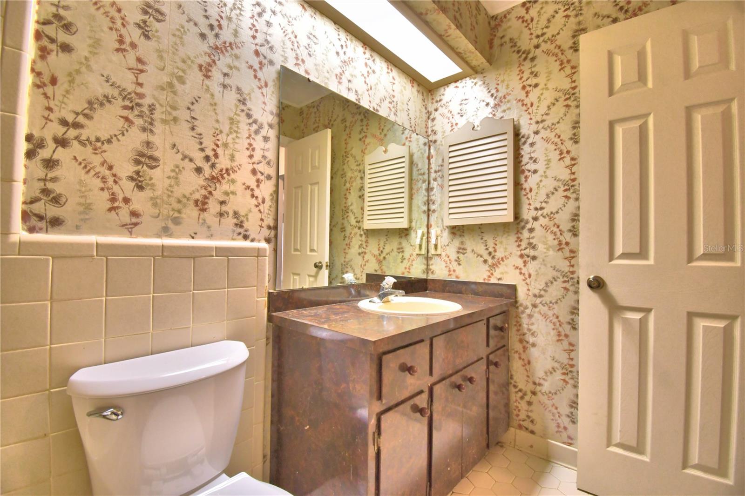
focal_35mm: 15
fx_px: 310
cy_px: 248
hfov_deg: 100.4
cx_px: 372
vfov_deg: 77.3
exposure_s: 1/30
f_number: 4.5
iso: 640
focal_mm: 10
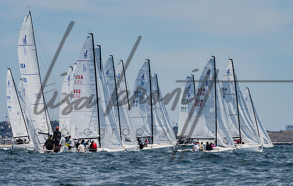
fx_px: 2228
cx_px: 138
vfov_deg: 4.8
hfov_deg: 7.5
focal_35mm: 278
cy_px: 101
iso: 640
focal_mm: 170
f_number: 14
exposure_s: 1/1000
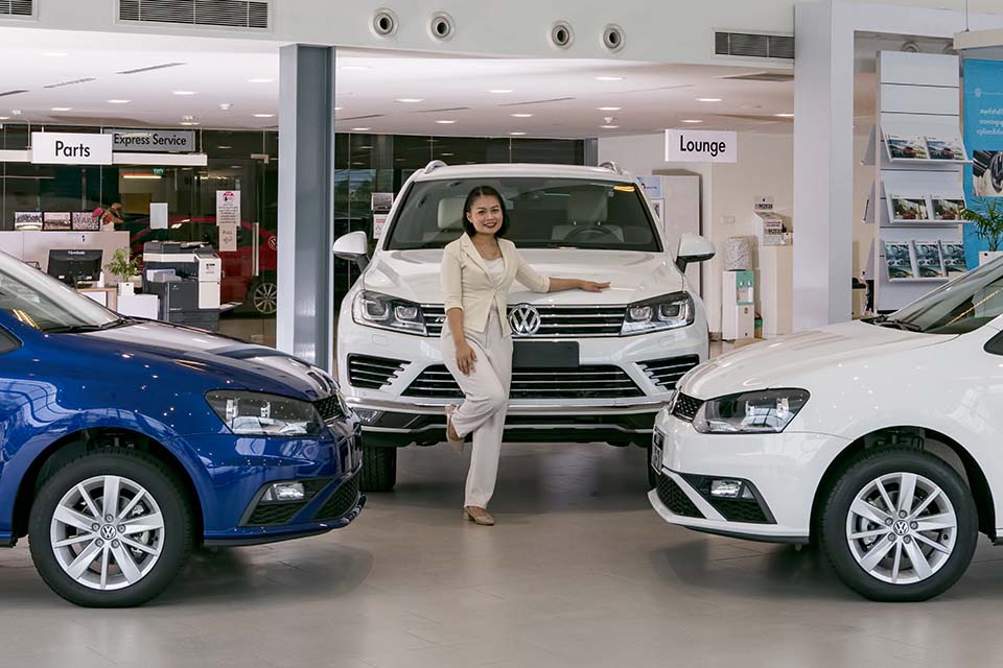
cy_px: 334
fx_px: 1282
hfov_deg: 42.7
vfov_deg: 29.2
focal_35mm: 46
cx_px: 502
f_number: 9
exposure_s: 1/250
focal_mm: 46
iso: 2000
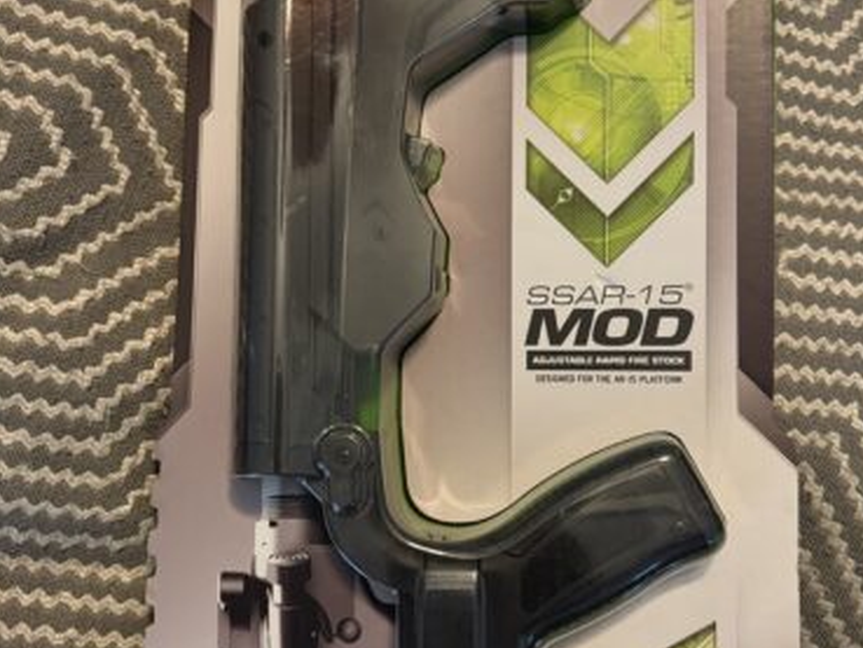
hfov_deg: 67.2
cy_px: 349
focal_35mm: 26
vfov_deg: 53.0
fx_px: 648
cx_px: 461
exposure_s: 1/40
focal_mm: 6.76
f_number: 1.78
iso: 640
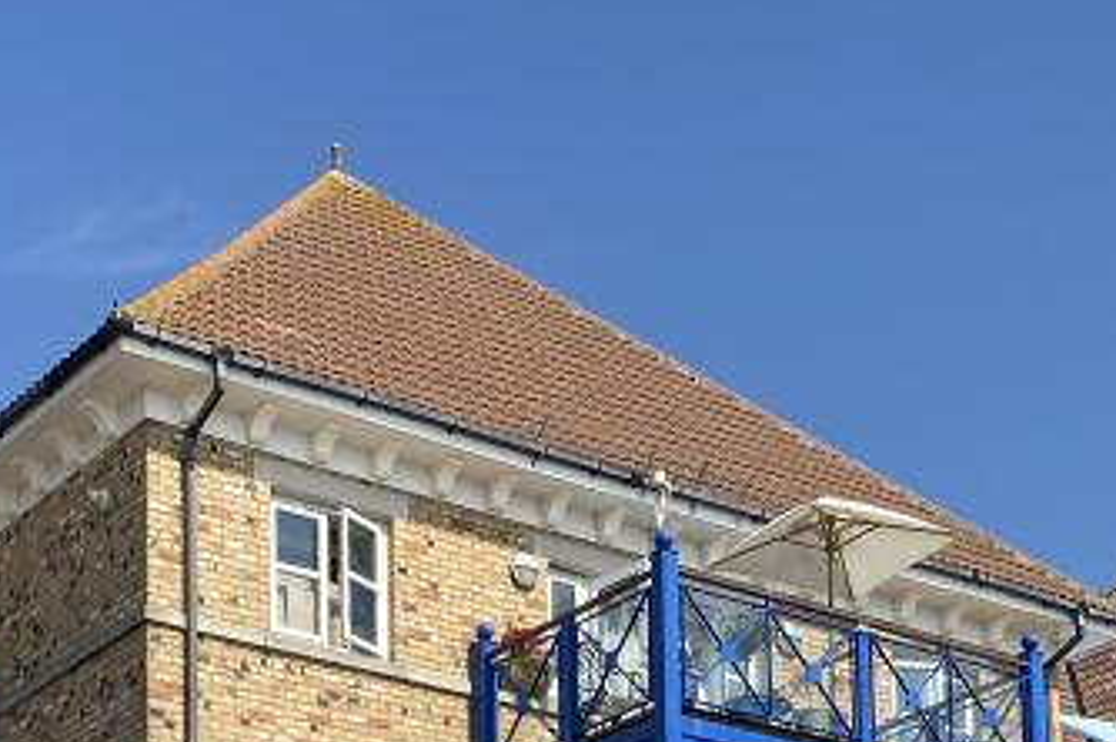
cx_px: 441
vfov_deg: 14.9
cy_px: 1217
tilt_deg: +7.6
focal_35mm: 83
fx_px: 2570
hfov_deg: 24.4
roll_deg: +1.4
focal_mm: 4.25
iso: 32
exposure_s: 1/3125
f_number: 1.8
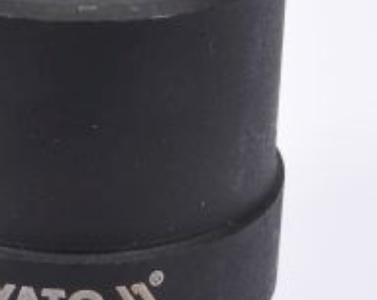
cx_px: 74
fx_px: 2239
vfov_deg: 7.7
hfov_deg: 9.6
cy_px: 184
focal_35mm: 201
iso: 250
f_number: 16
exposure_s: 1/125
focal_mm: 50
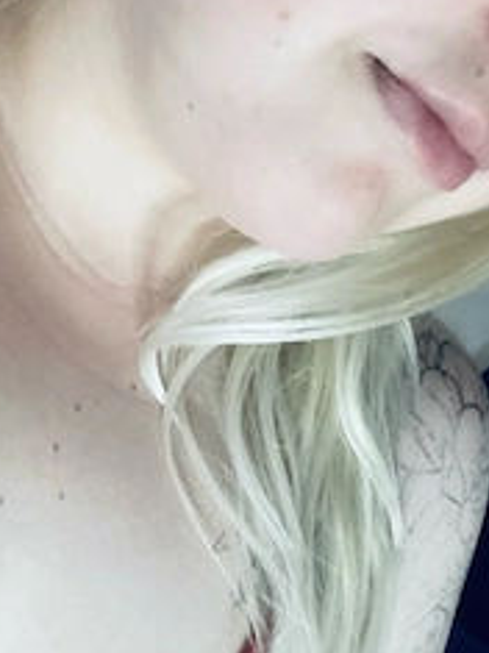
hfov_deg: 27.8
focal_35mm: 51
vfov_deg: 36.0
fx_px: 961
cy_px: 545
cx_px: 83
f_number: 2.2
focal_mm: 2.71
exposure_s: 1/17
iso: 640
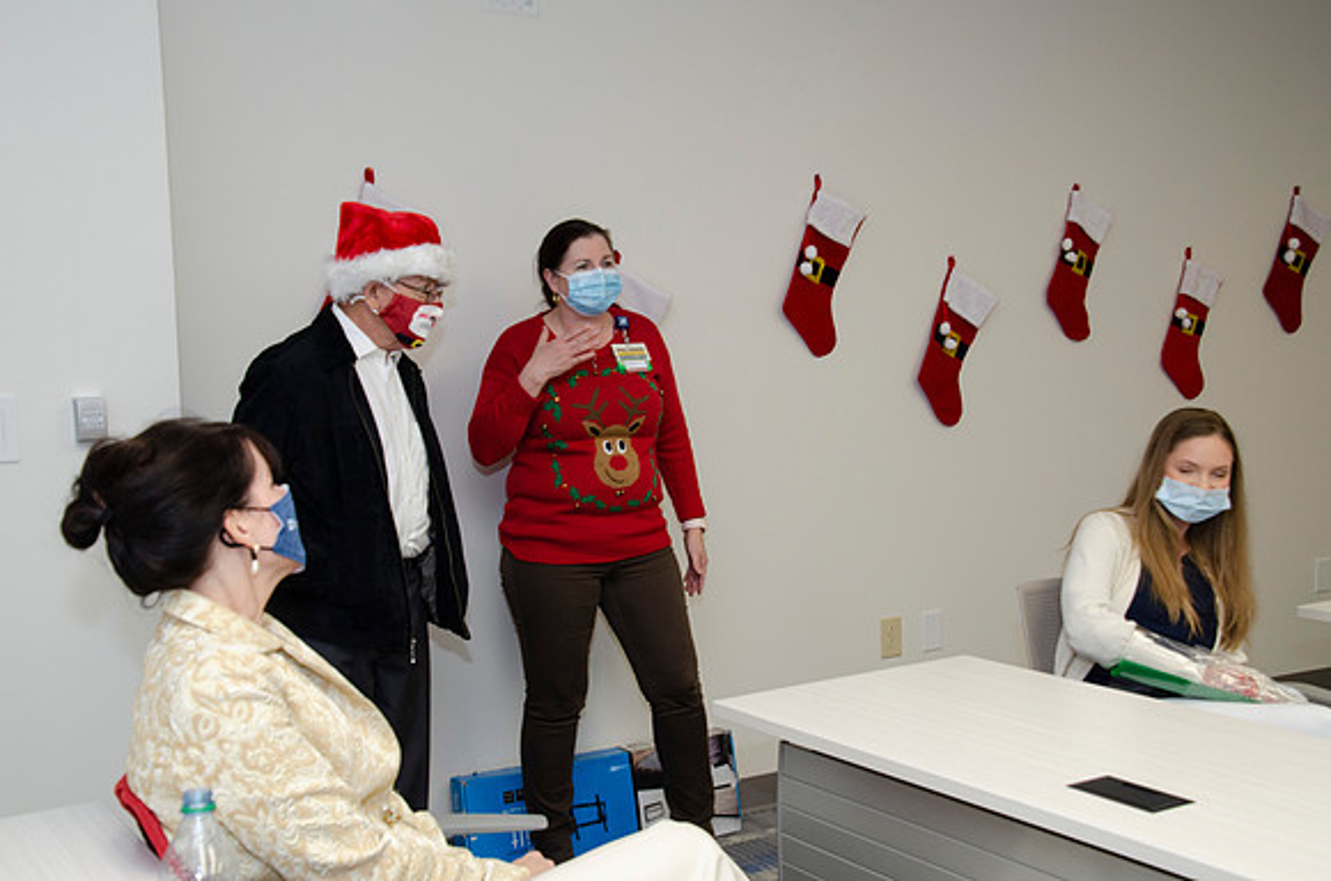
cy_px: 440
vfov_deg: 34.1
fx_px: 1439
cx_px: 666
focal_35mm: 39
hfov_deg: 49.6
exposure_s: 1/60
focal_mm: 26
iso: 400
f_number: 5.6
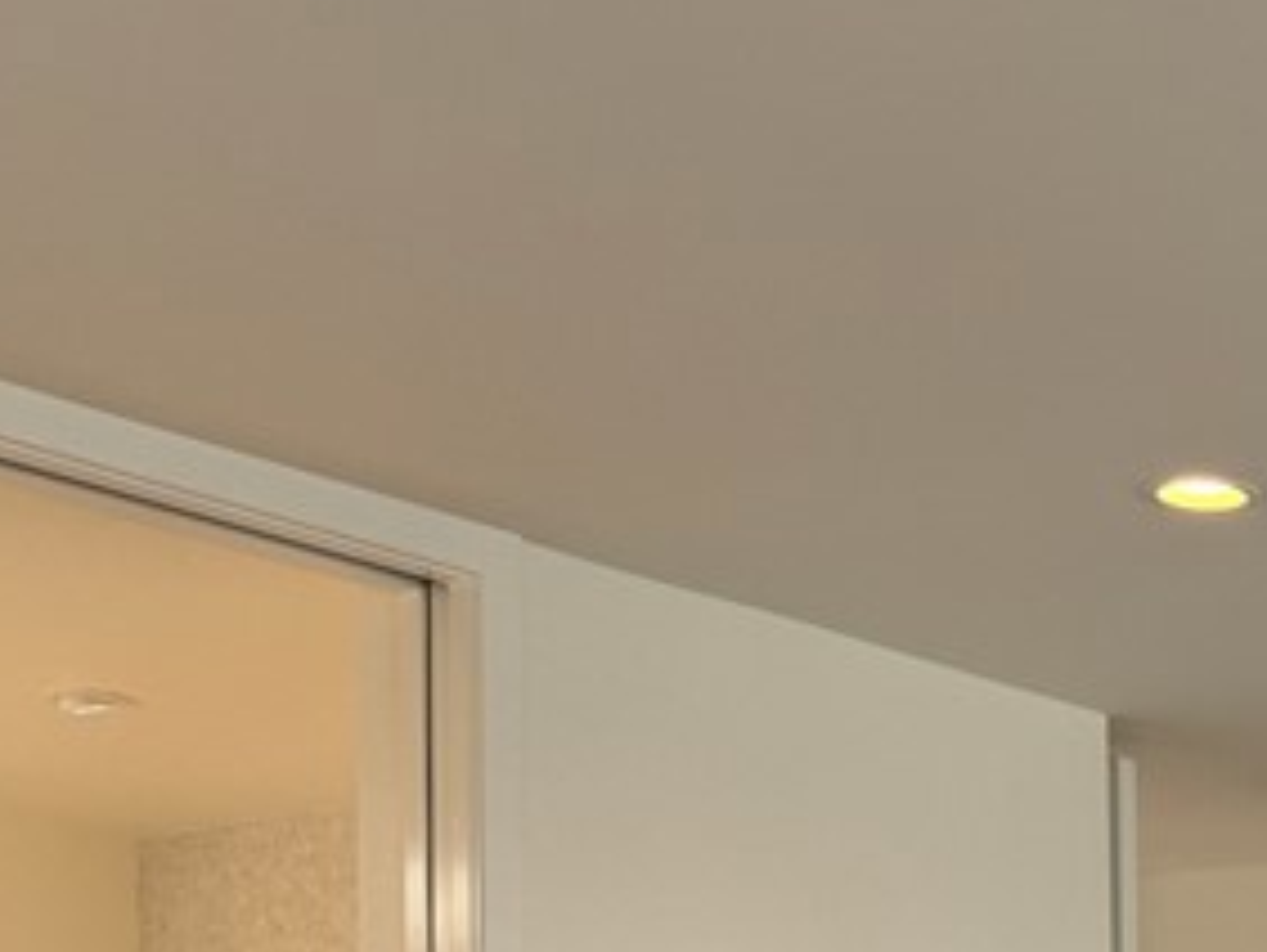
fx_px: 3187
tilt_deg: -1.5
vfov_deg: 15.1
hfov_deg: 19.6
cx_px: 1887
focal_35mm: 87
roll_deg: -0.7
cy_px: 1608
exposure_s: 1/326
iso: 80
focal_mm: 6.76
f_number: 1.78
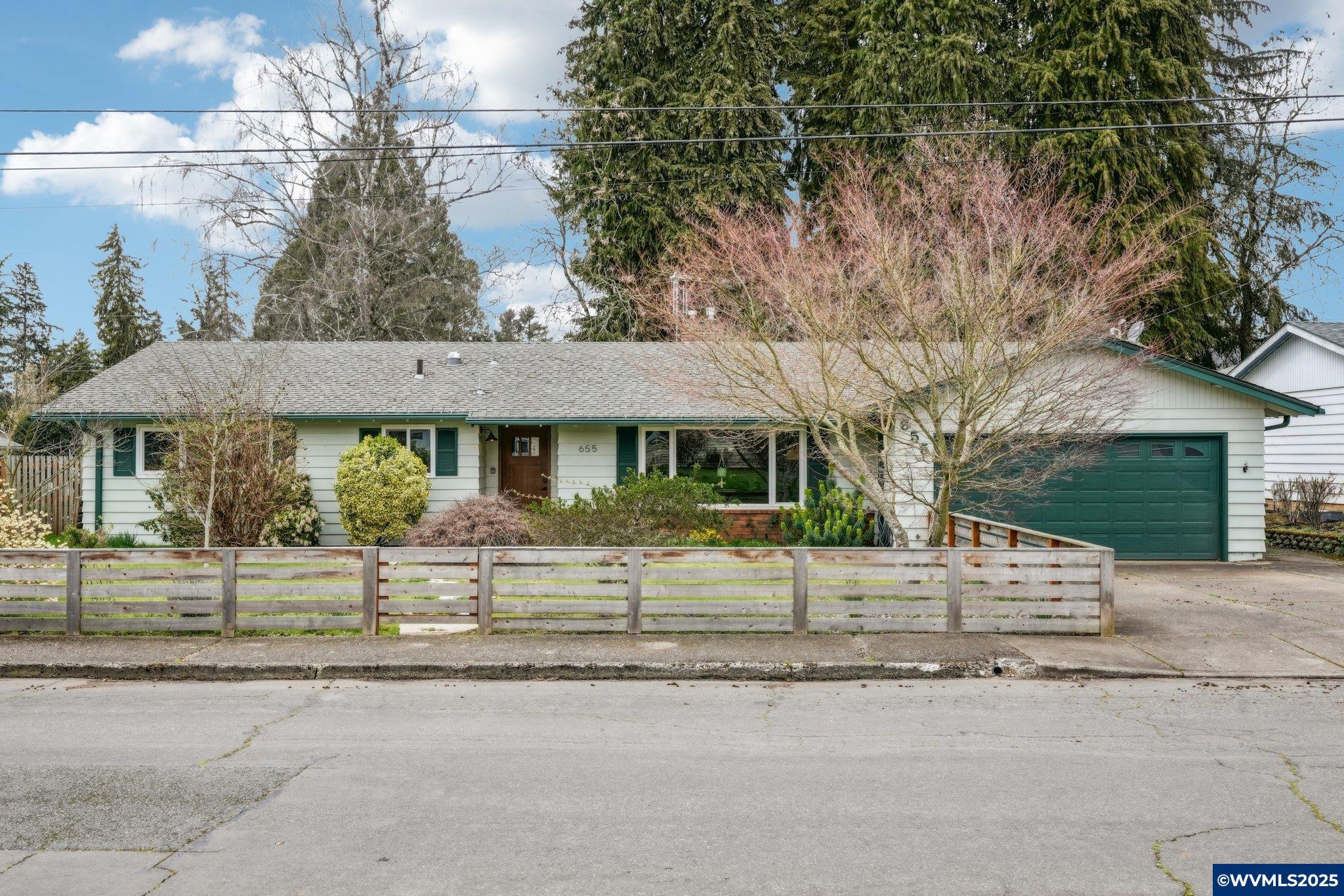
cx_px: 672
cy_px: 448
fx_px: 1157
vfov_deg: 42.3
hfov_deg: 60.3
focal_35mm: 31
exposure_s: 1/320
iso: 400
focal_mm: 31
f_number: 8
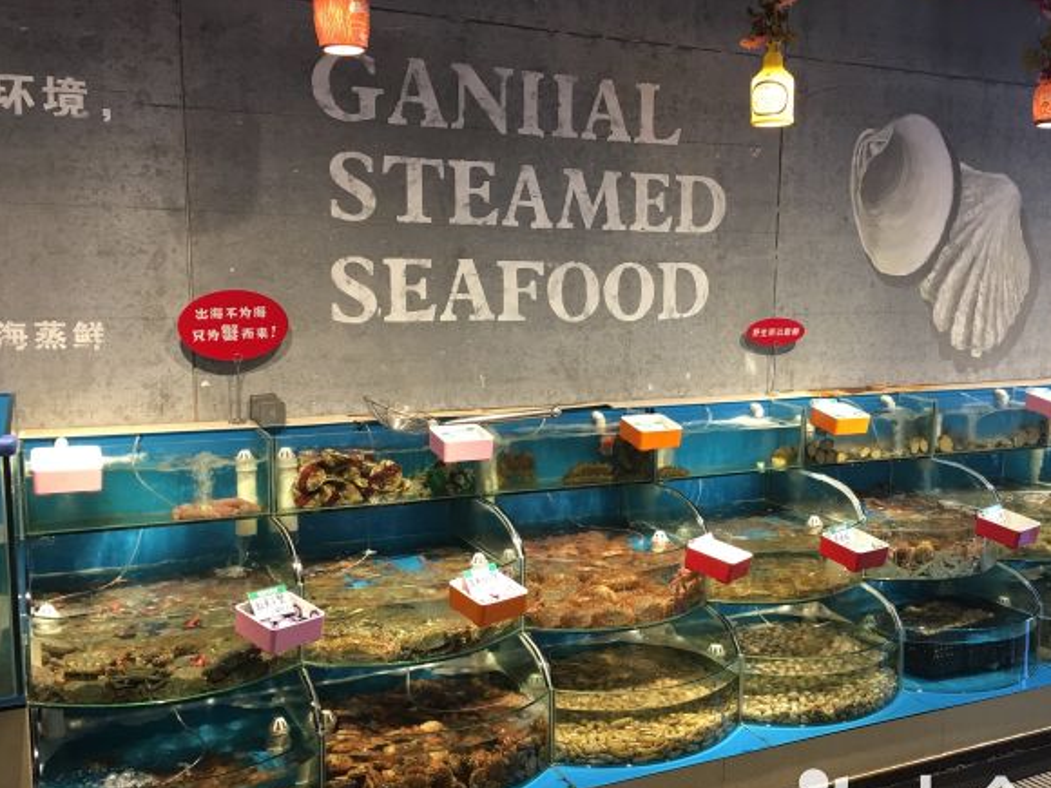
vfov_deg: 40.7
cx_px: 602
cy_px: 430
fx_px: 1063
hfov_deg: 52.4
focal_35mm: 35
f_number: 2.2
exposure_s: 1/17
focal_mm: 4.15
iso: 32
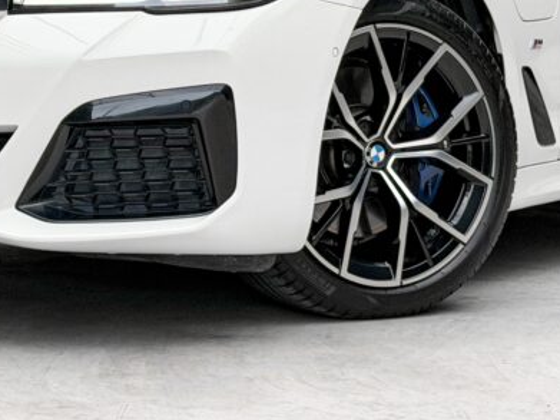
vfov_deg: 11.2
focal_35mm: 131
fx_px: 2119
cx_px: 244
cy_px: -11
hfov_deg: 15.1
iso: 64
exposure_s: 1/850
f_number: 1.8
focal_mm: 6.76
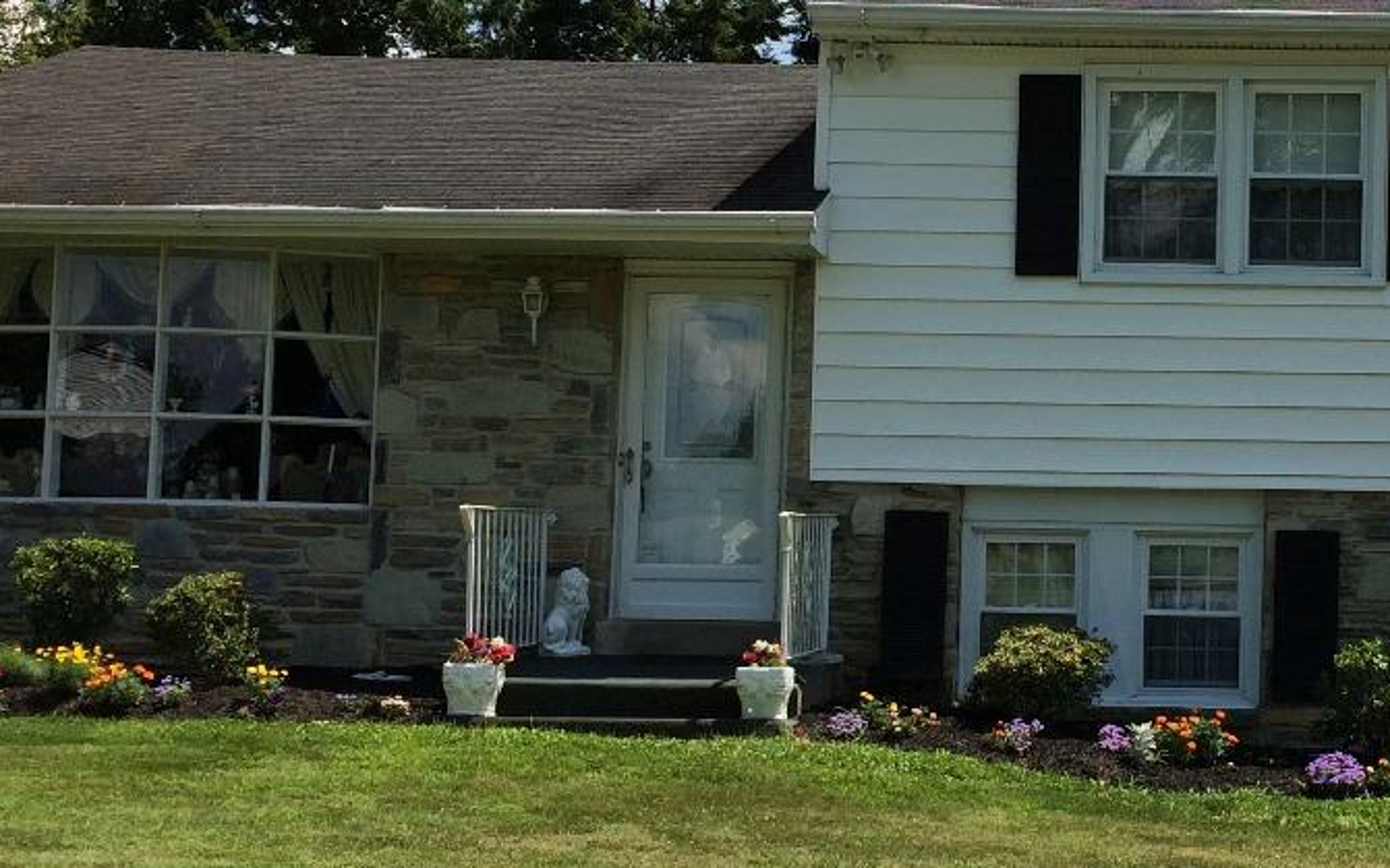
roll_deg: -0.4
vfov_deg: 19.7
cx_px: 1187
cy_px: 431
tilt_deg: +2.6
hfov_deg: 30.0
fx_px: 2500
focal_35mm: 66
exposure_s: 1/2053
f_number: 2.2
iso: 32
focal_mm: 4.15
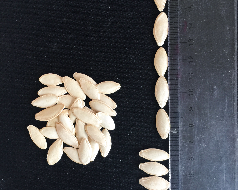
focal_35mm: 38
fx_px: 268
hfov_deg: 47.9
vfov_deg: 39.0
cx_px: 119
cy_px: 111
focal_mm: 4.15
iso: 40
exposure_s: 1/33
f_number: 2.2
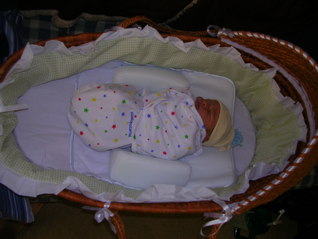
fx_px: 349
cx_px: 159
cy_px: 120
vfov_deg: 37.7
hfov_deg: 49.0
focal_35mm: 38
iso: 50
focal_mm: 5.8
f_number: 2.8
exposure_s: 1/60.1
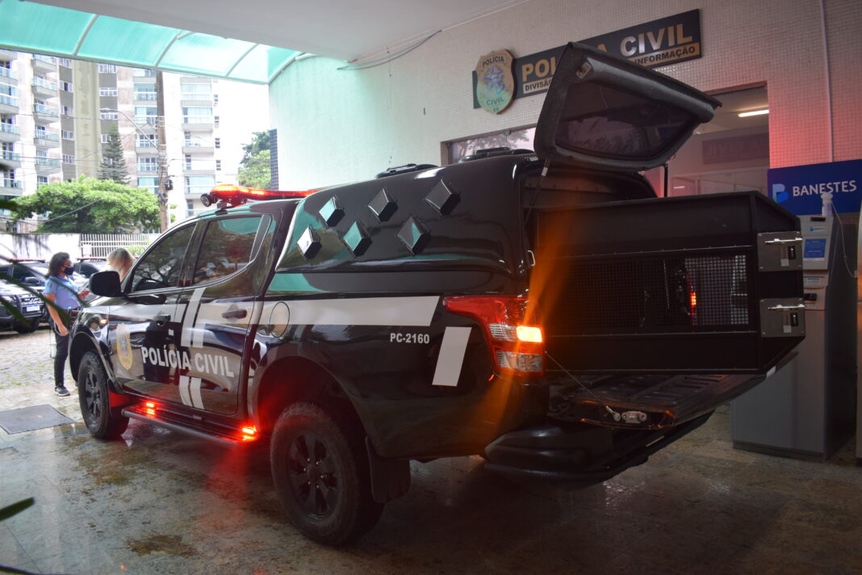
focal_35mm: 27
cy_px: 288
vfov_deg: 47.9
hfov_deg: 67.4
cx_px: 431
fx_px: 646
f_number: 4
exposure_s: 1/60
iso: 560
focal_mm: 18
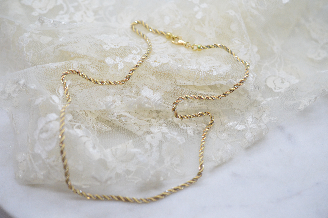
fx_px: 546
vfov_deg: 22.5
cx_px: 164
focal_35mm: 60
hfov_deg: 33.5
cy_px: 109
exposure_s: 1/2500
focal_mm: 40
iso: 2500
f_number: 4
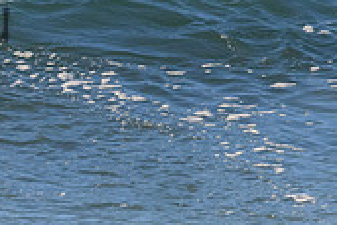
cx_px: -294
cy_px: 6
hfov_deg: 1.2
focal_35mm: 1702
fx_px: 15931
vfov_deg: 0.8
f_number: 11
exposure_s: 1/2000
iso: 2200
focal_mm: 430
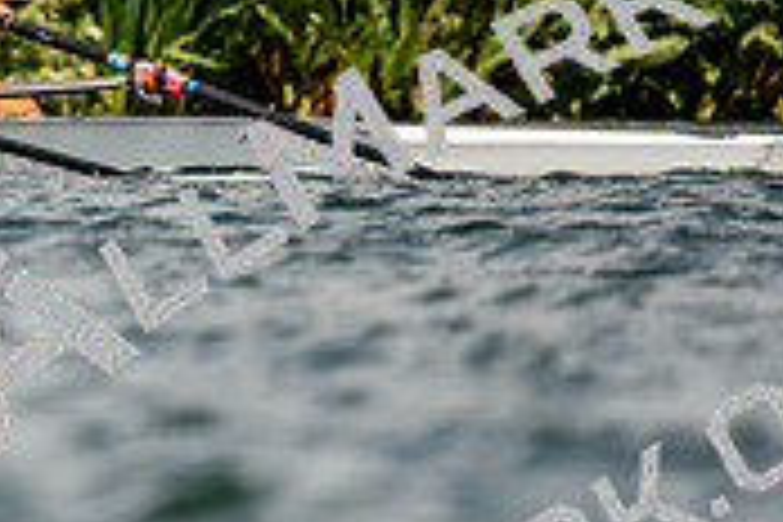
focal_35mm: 2005
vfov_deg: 0.7
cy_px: 34
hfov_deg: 1.0
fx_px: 43605
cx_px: -428
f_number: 6.3
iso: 250
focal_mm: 600
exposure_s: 1/2000
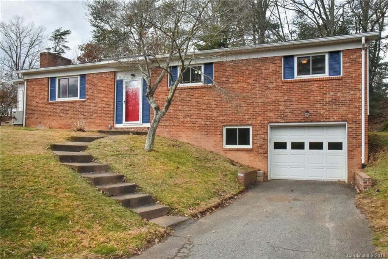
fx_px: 334
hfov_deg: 60.3
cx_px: 194
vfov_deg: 42.3
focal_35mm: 31
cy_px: 130
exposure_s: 1/320
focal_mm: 31
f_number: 18
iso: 4000
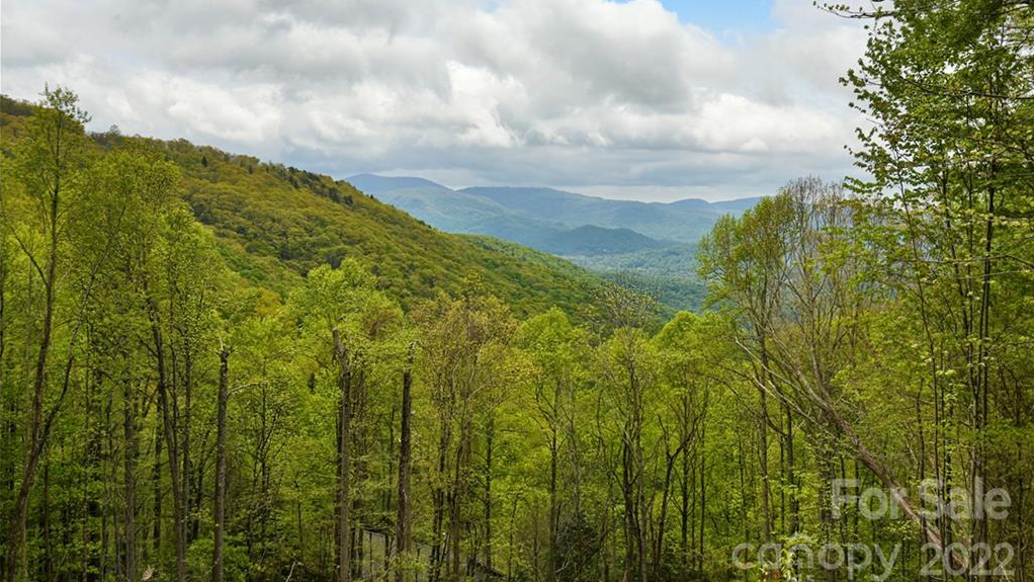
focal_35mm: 42
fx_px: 1152
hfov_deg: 48.4
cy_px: 280
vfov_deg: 28.3
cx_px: 517
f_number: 10
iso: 800
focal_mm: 40
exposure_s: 1/400
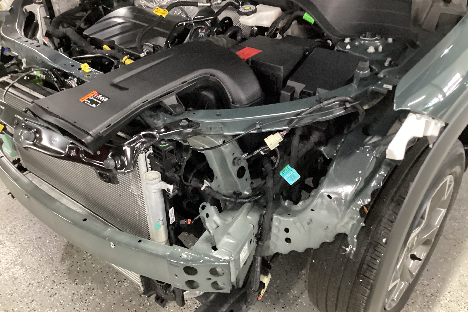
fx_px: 429
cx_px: 233
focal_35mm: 33
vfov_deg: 39.9
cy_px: 167
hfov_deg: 57.2
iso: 640
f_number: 2.4
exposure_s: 1/25
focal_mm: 3.3
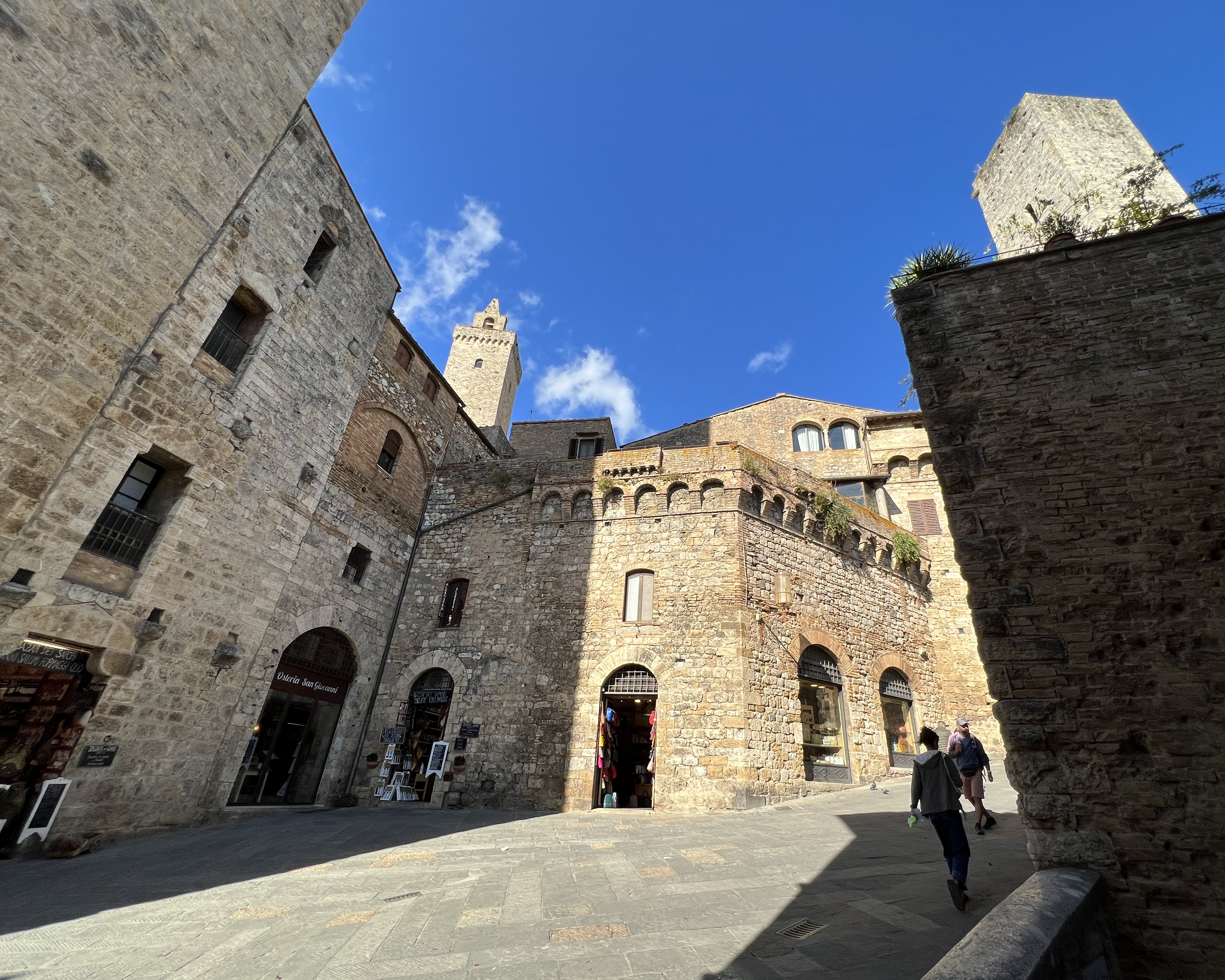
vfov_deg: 88.0
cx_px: 666
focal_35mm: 14
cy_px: 498
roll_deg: -1.4
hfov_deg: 100.4
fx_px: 508
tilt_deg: +28.7
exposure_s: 1/1277
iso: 32
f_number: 1.8
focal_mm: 1.57
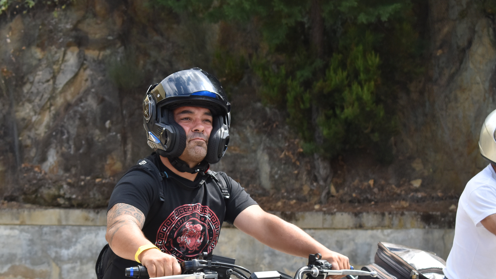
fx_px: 1442
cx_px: 195
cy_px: 183
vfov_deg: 11.0
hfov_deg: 19.5
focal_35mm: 110
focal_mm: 55
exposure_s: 1/1000
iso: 640
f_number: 5.6
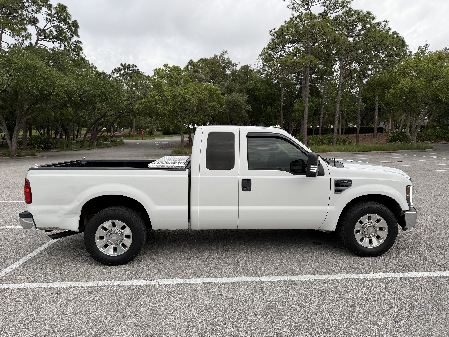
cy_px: 168
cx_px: 224
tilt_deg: -3.9
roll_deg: -1.8
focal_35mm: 24
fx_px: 311
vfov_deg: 56.8
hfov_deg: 71.6
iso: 80
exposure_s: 1/491
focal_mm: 6.76
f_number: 1.78
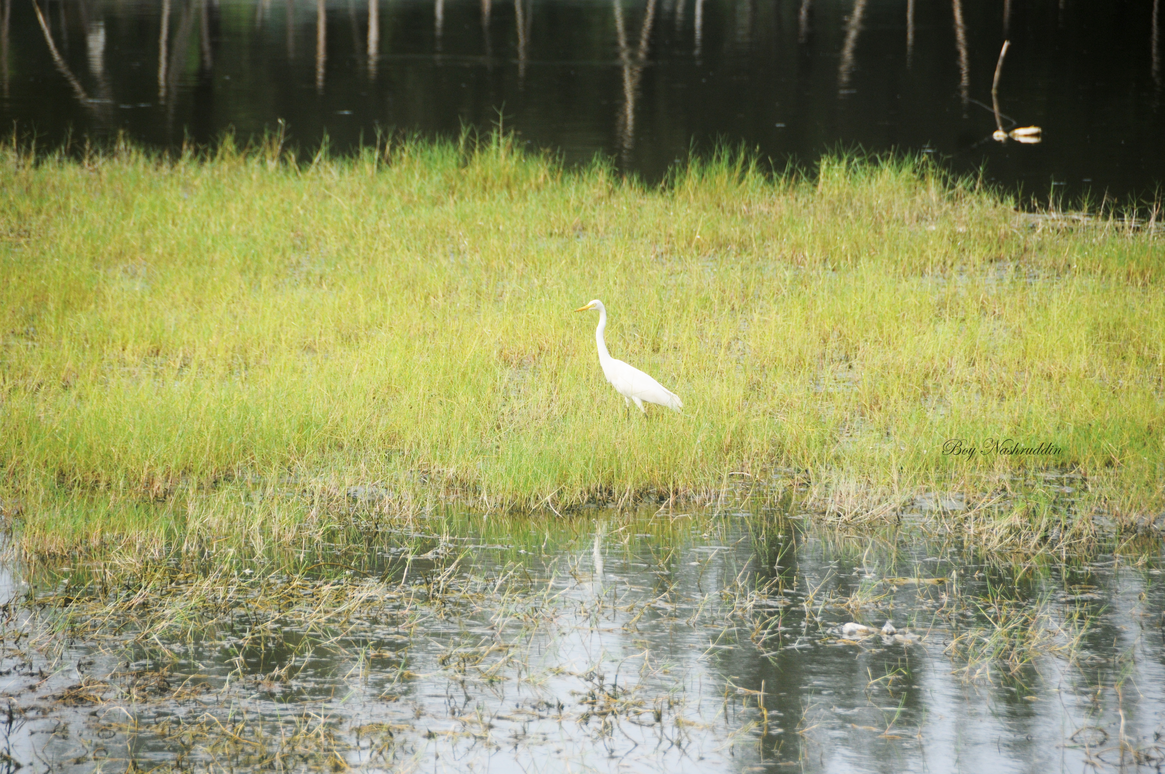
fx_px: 9696
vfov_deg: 4.6
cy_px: 387
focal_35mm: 300
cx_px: 582
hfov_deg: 6.9
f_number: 5.6
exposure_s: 1/800
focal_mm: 200
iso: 320
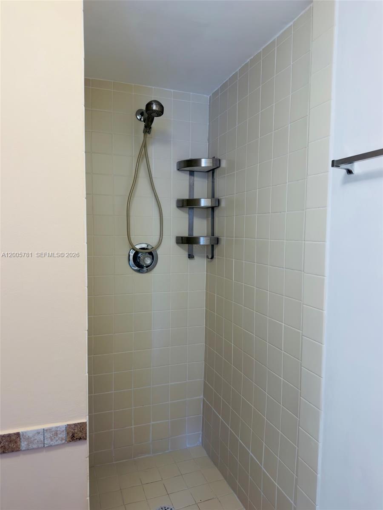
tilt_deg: -3.9
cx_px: 192
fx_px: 354
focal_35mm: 24
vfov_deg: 71.6
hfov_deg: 56.8
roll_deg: -0.8
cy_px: 255
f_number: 1.78
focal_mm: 6.76
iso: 125
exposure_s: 1/120
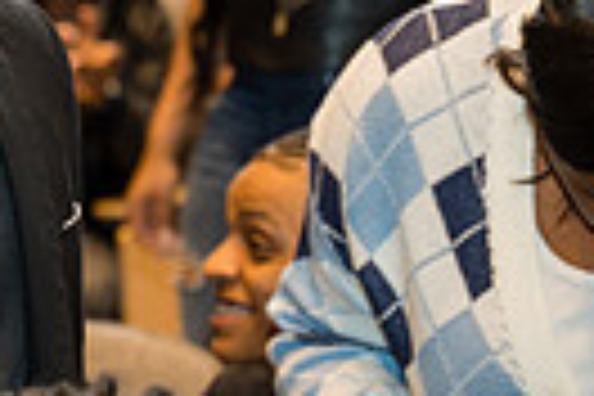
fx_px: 4290
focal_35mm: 260
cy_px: 43
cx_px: -302
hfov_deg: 7.8
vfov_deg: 5.3
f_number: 2.8
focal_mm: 59.2
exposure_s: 1/250
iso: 800
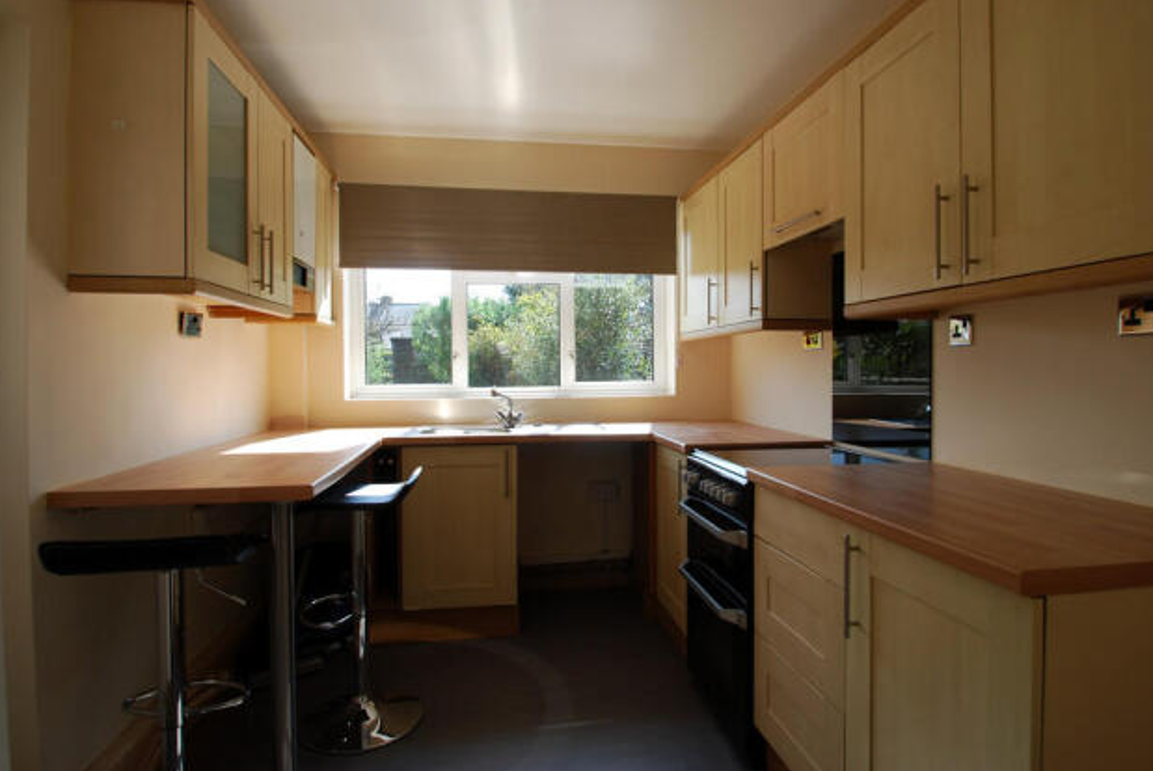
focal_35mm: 19
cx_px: 595
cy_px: 375
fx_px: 609
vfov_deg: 64.7
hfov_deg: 86.8
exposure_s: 1/125
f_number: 5.6
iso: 110
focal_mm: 12
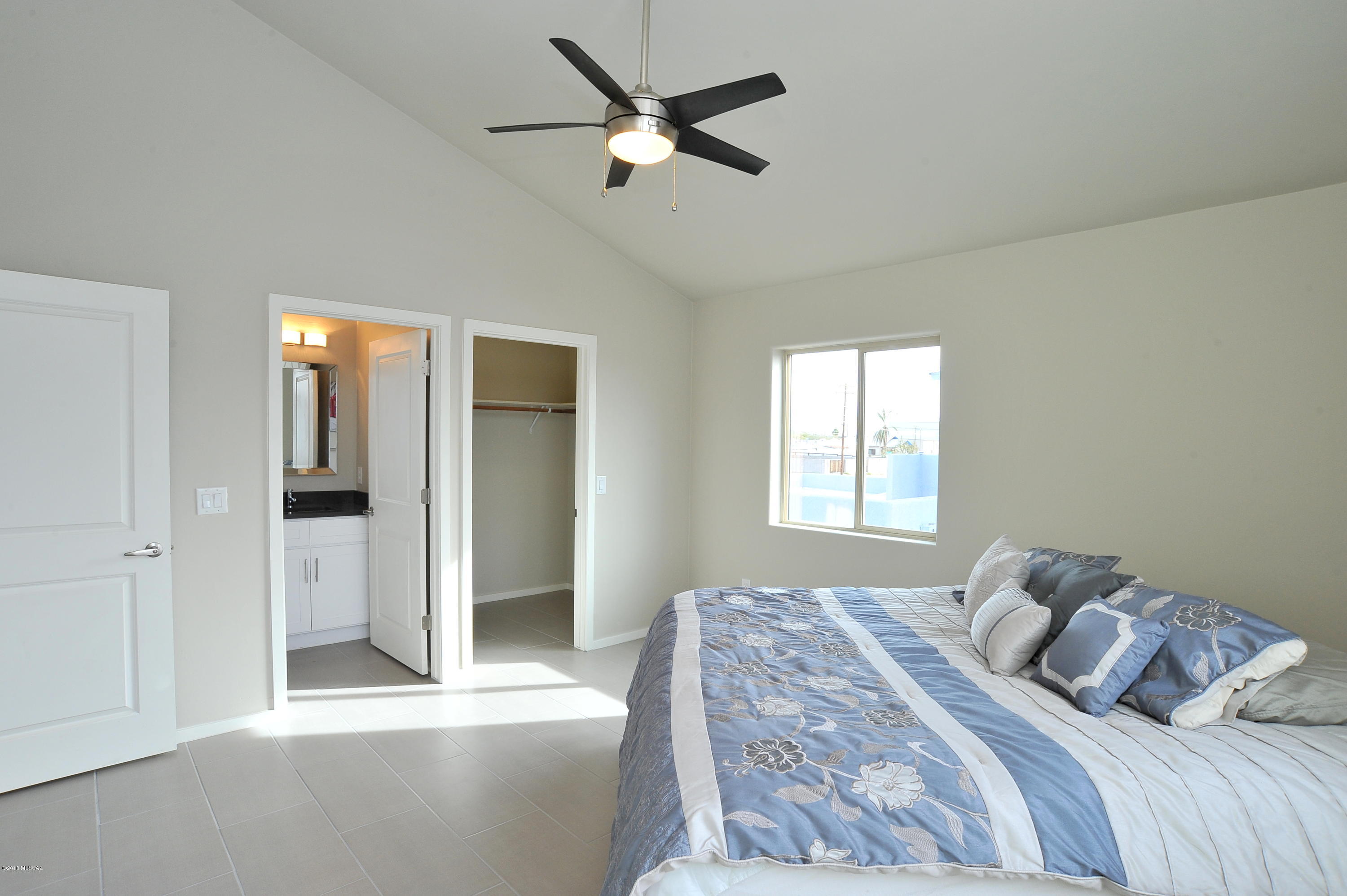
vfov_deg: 67.3
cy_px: 448
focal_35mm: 18
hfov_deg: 90.0
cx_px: 674
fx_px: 673
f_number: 11
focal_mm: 18
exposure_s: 1/40
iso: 640
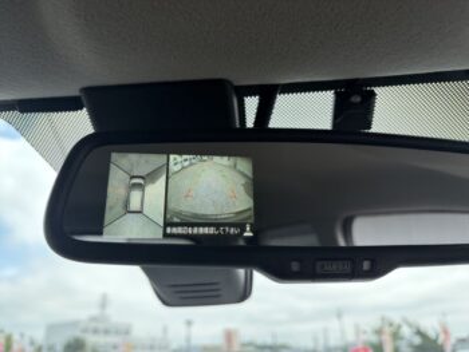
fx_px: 353
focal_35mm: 26
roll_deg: +4.5
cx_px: 234
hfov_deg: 67.3
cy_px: 176
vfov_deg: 53.1
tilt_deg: +26.6
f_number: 1.6
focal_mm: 5.96
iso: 64
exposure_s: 1/1337
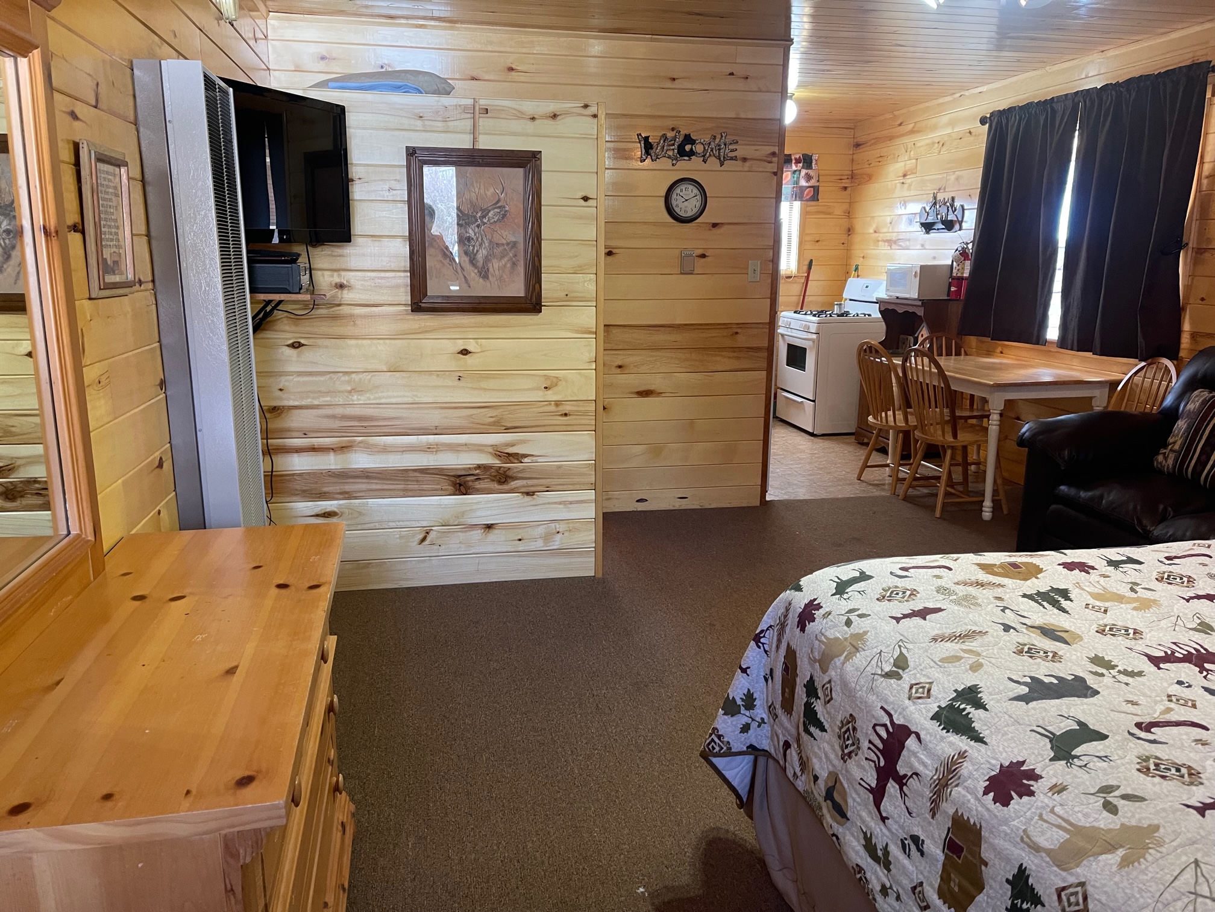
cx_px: 608
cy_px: 456
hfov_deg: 67.3
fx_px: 913
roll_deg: -0.4
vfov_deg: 53.1
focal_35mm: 26
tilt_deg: -12.9
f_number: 1.6
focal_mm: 5.1
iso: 250
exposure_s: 1/60
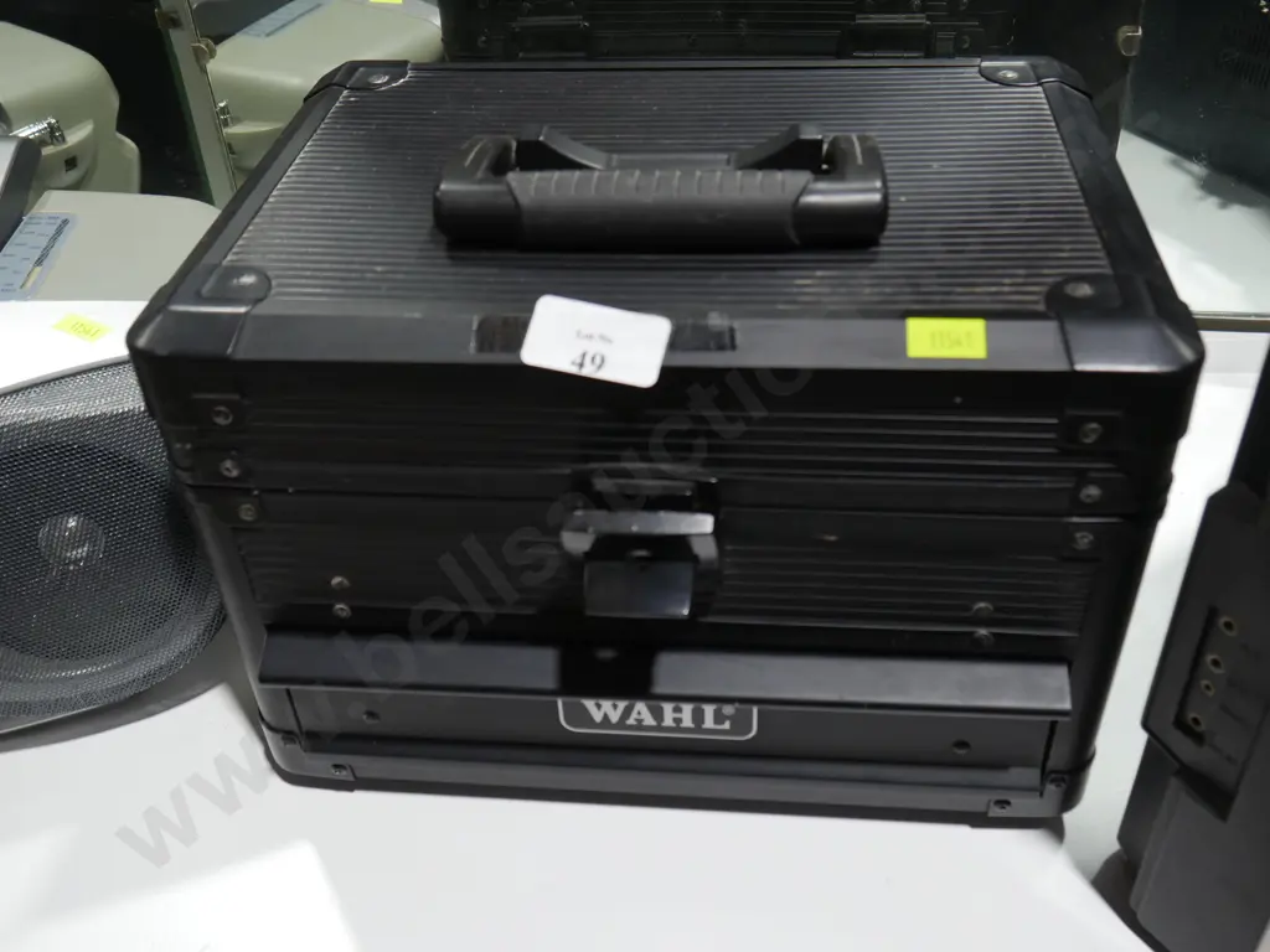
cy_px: 476
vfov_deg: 41.8
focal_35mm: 34
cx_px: 635
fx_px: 1247
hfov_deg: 54.0
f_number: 5
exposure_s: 1/60
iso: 320
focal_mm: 17
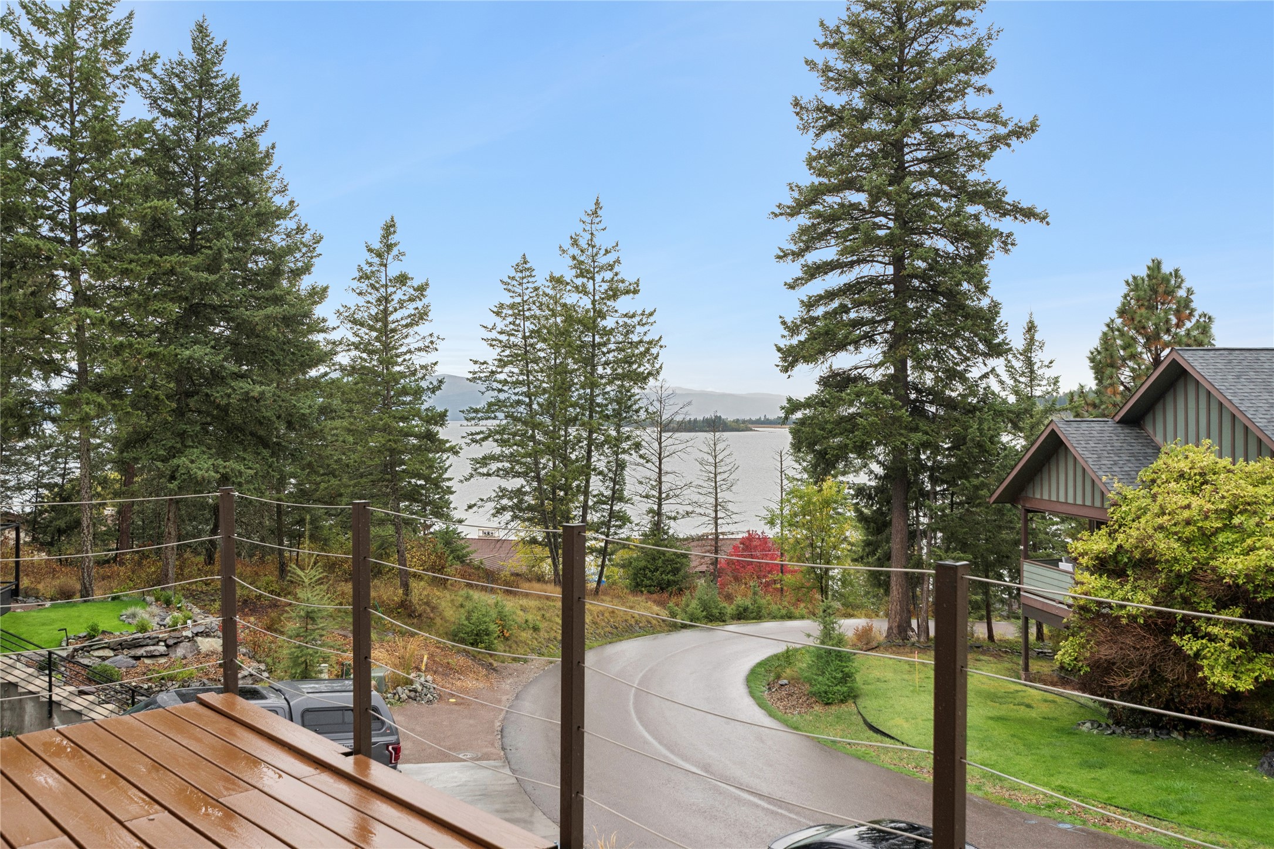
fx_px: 1062
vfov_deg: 43.6
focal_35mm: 30
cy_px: 424
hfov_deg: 61.9
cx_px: 637
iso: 100
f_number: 6.3
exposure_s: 1/250
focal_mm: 20
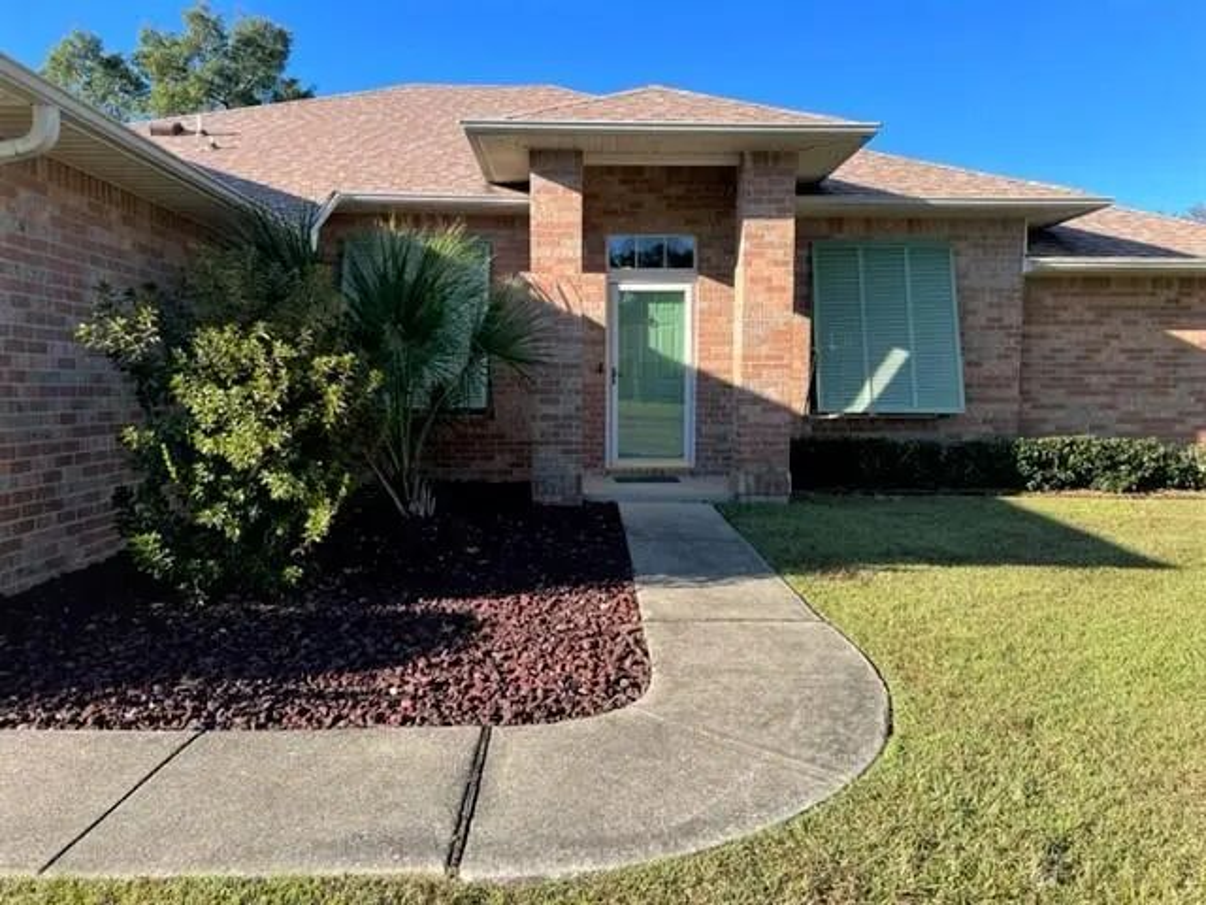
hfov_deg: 67.3
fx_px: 906
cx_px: 603
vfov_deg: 53.1
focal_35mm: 26
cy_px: 452
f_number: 1.5
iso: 50
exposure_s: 1/1079
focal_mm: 5.7
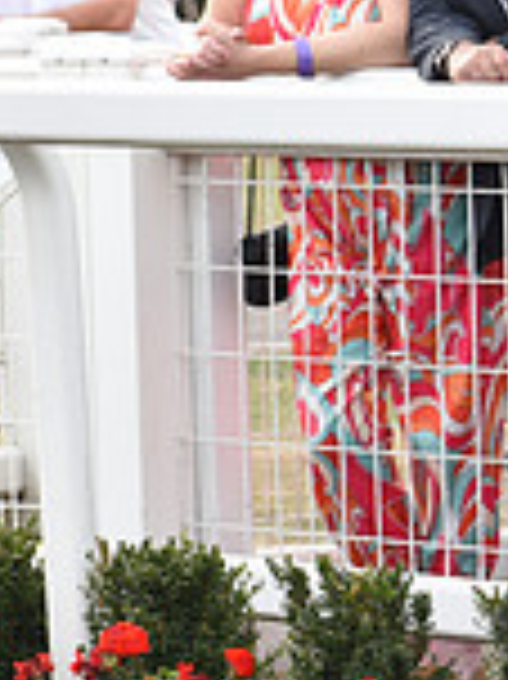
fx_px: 7975
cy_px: 137
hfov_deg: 3.6
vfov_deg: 4.9
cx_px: -760
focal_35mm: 407
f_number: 5.6
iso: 400
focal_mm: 110
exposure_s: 1/400
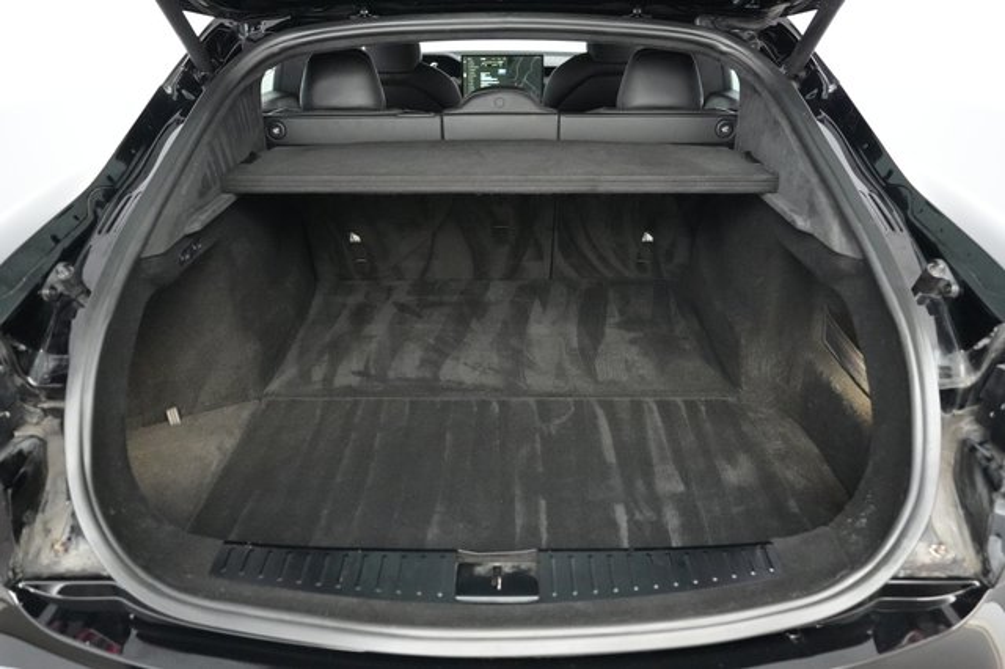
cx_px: 502
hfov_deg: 71.5
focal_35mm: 25
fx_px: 698
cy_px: 334
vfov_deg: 51.2
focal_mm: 25
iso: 12800
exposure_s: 1/160
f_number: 2.8
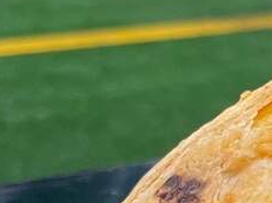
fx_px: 1060
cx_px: 361
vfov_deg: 10.2
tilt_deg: -28.1
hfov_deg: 14.0
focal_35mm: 135
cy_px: 404
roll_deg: +0.1
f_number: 1.6
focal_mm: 4.2
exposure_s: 1/60
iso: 160
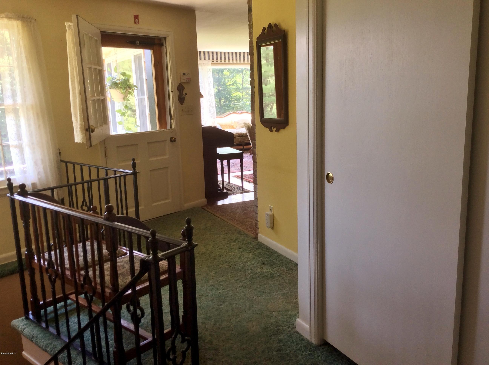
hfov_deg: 56.9
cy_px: 182
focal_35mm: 32
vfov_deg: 44.1
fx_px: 451
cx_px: 244
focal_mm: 3.3
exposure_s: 1/24
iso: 32
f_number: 2.4
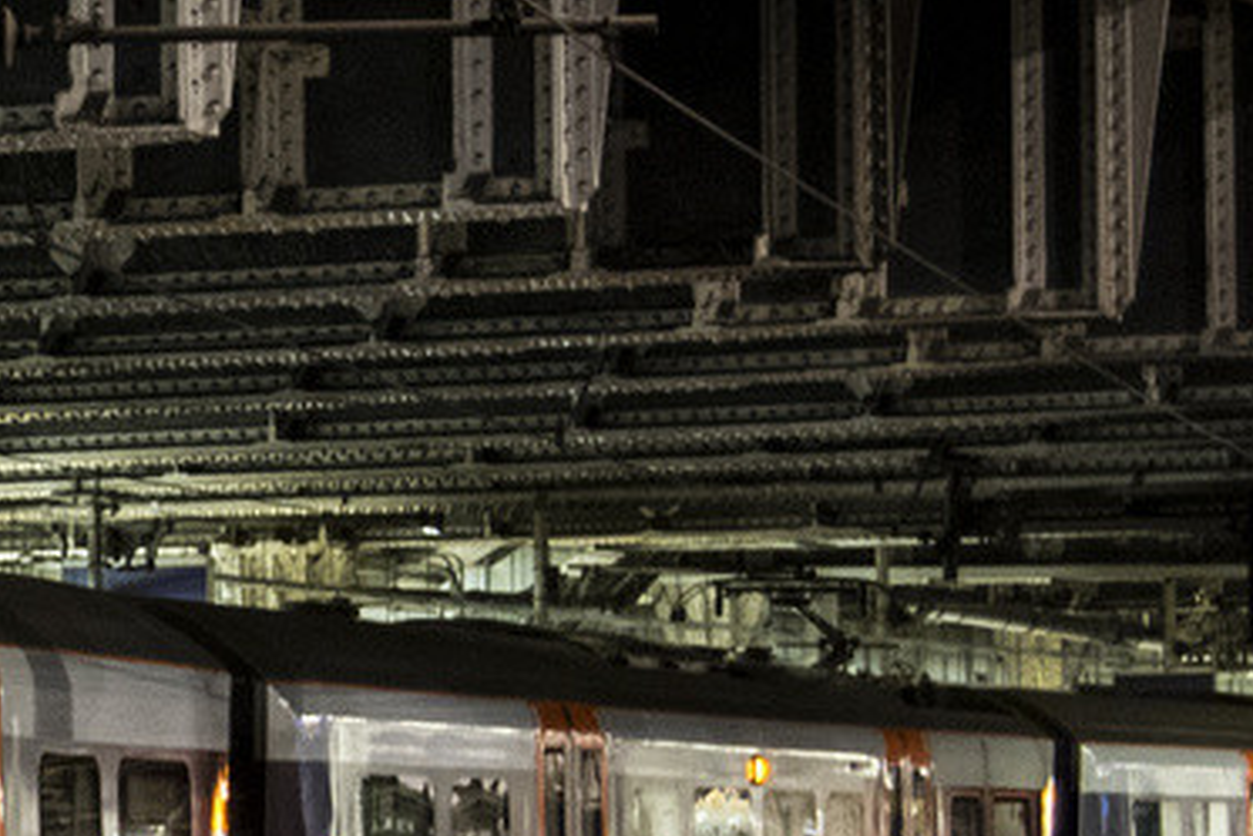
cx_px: -460
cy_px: 829
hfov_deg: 9.3
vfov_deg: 6.3
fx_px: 7521
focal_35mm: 216
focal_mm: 28
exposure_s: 1/13
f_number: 4
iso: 1250
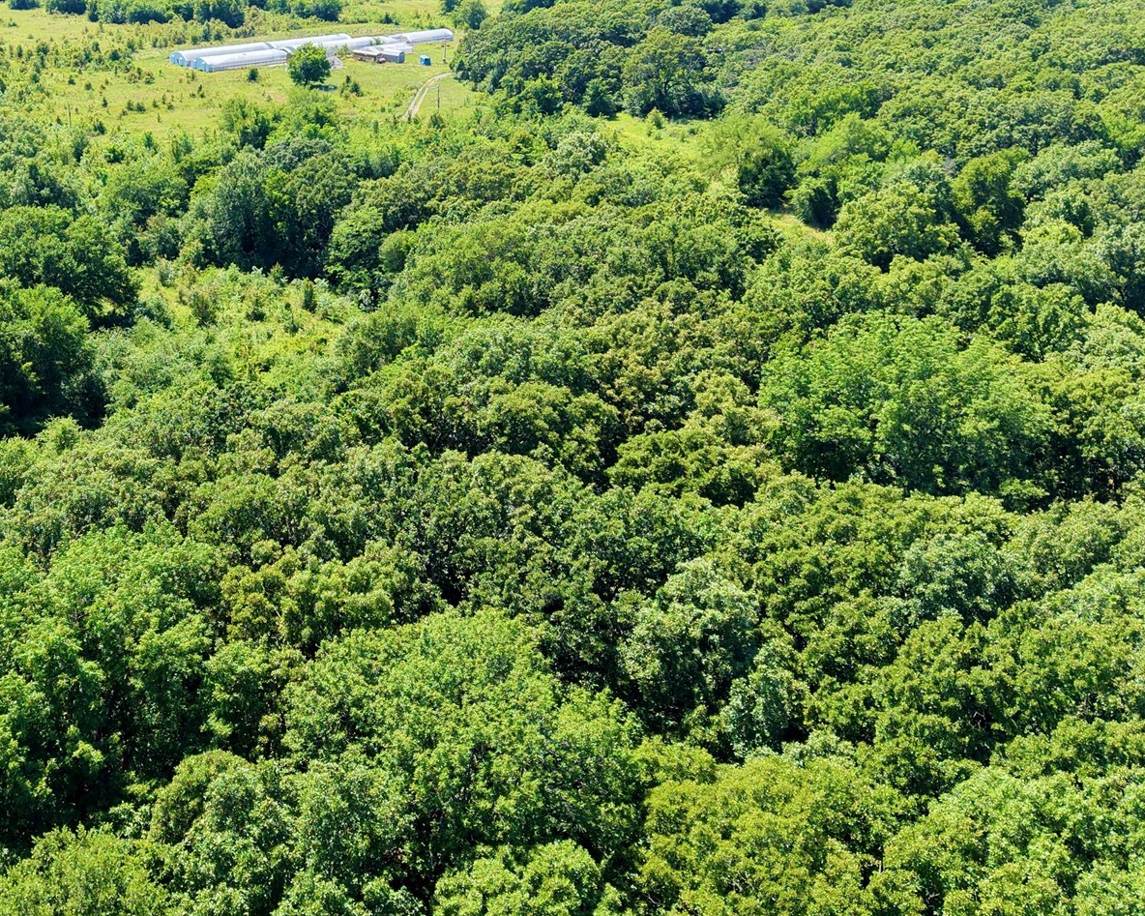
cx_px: 313
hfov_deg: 46.5
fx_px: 1288
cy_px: 326
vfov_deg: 38.8
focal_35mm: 38
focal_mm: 8.67
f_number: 1.8
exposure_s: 1/3000
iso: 400
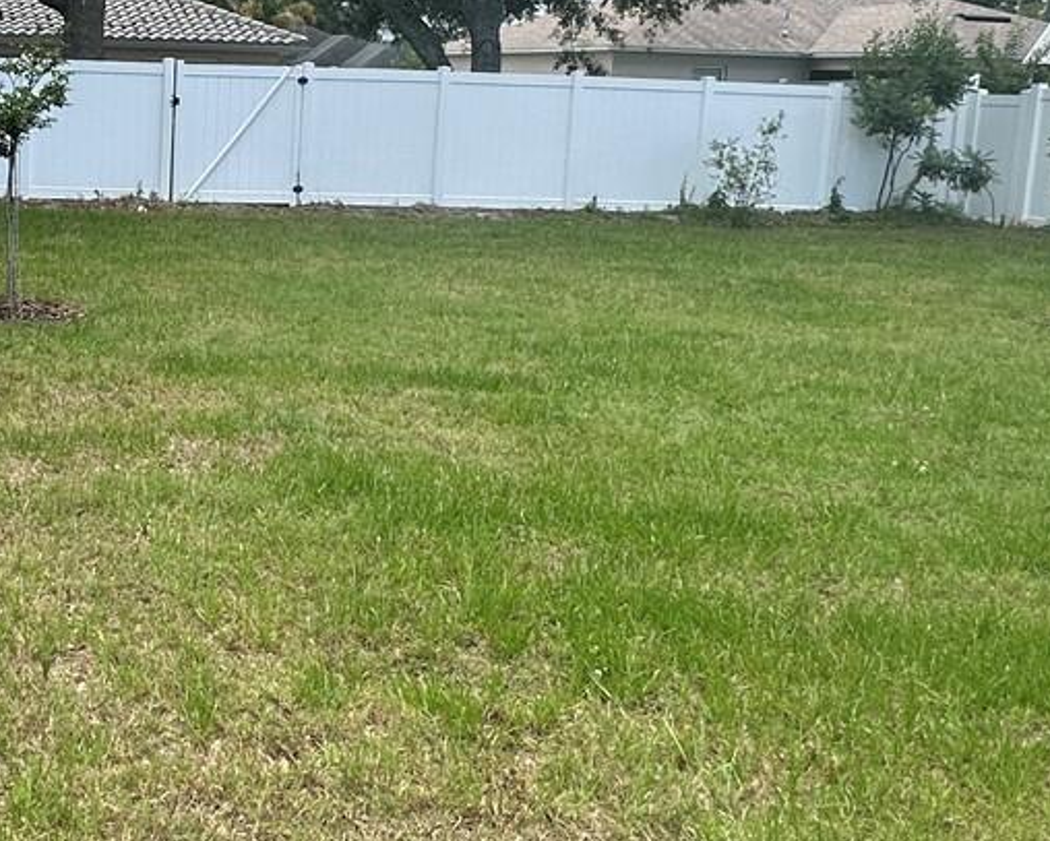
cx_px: -14
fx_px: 1337
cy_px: 242
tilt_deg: -6.9
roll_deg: -1.9
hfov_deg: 37.9
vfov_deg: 34.4
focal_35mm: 43
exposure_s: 1/903
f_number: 2.2
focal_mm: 2.22
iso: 40
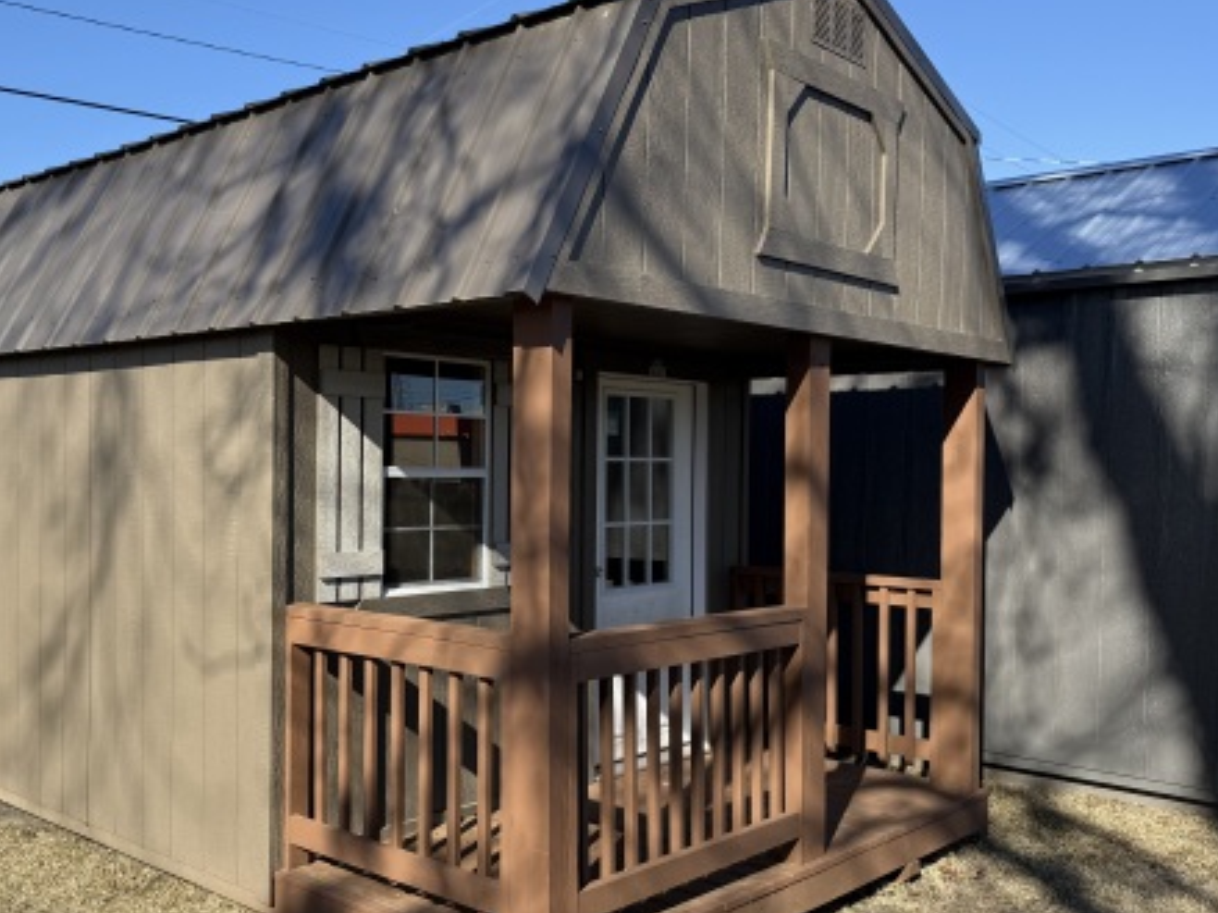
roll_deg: -1.4
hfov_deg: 51.5
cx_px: 388
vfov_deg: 40.6
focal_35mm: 35
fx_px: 1231
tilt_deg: -2.1
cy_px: 497
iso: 80
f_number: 1.78
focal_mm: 6.76
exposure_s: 1/3145
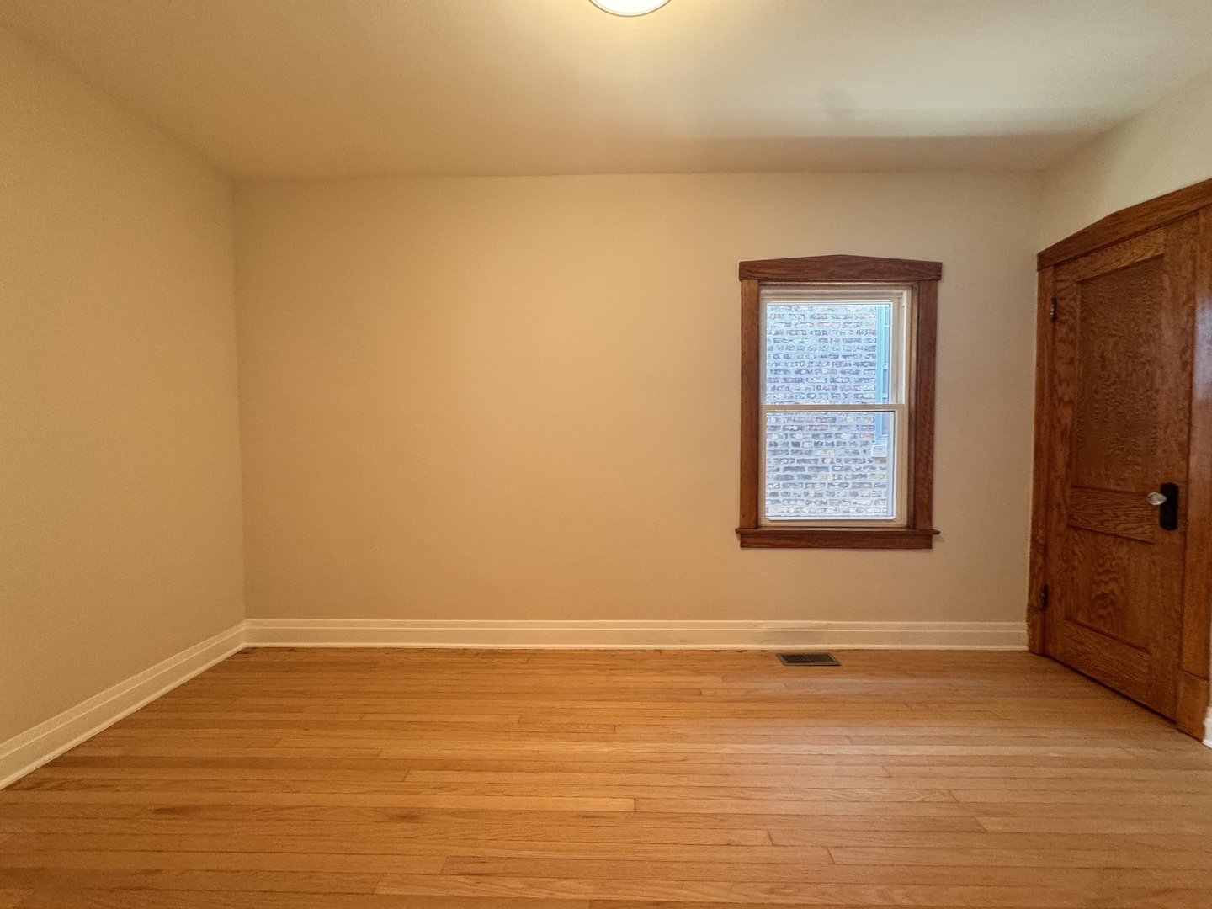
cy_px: 454
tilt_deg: -5.6
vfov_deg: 85.7
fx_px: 490
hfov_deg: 102.1
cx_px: 606
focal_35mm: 14
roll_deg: +1.5
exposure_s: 1/60
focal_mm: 2.22
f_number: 2.2
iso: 200
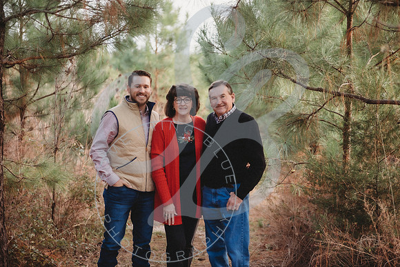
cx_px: 200
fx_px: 778
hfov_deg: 28.8
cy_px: 134
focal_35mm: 70
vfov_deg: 19.5
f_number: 2.8
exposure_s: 1/160
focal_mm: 70
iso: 100
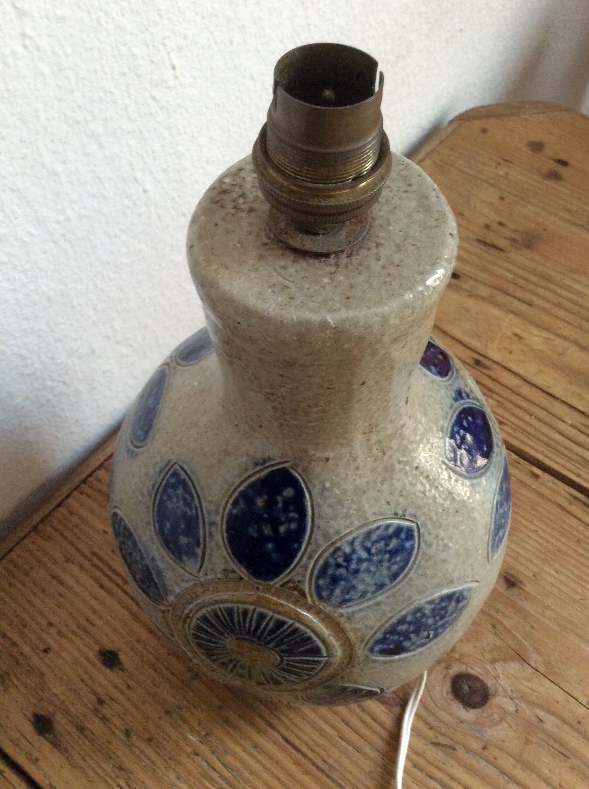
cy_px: 394
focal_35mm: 32
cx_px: 294
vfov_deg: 56.9
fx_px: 728
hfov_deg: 44.1
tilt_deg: -56.8
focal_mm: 3.3
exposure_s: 1/25
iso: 250
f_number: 2.4
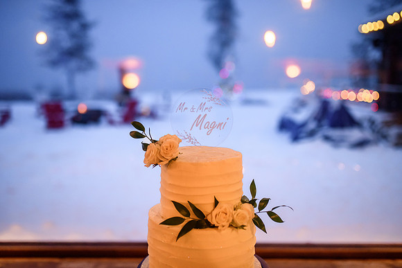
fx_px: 391
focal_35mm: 35
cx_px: 201
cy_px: 134
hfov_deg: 54.4
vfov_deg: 37.8
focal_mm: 35
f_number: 1.8
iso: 2000
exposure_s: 1/250
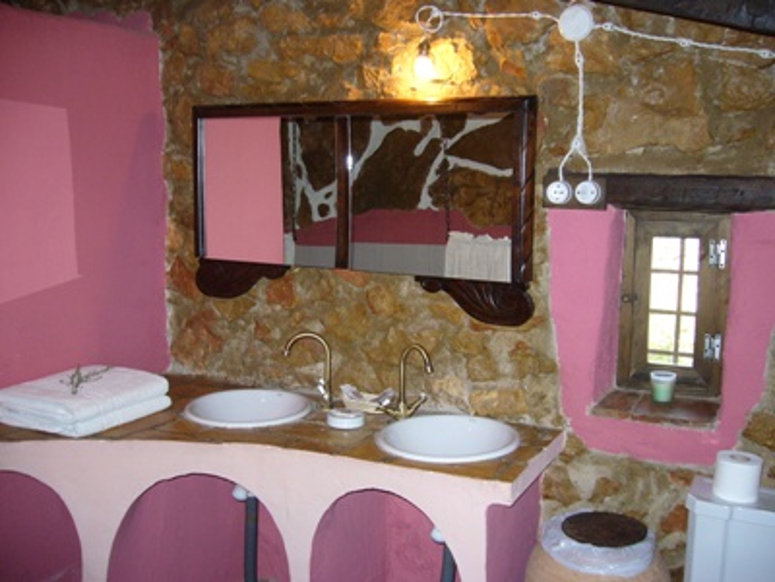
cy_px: 291
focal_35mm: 35
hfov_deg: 52.6
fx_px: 784
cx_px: 388
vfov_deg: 40.7
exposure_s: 1/60
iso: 200
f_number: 2.8
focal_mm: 5.8
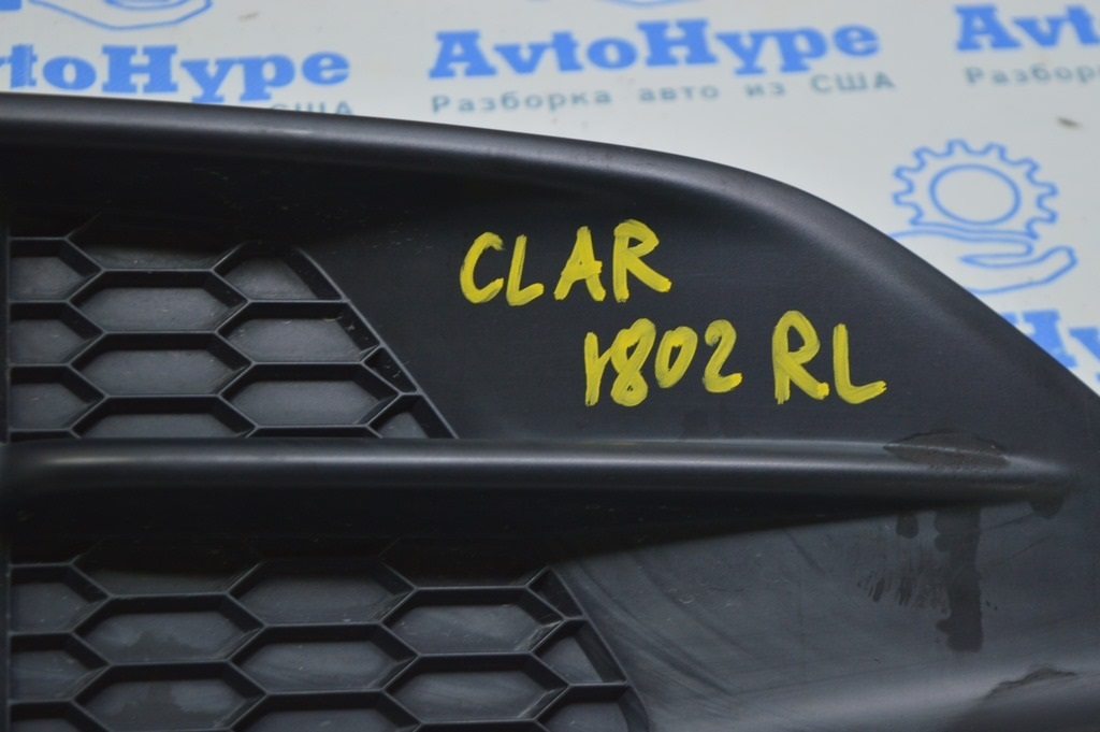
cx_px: 550
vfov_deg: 16.5
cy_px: 366
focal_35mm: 82
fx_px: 2519
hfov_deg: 24.6
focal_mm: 55
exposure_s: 1/25
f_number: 5.6
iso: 400
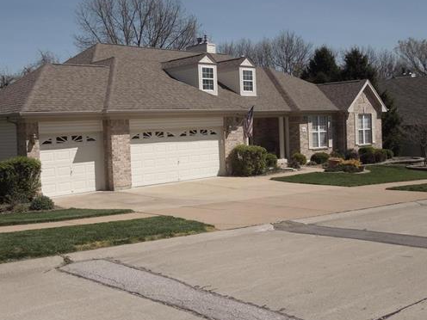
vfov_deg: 35.9
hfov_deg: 46.5
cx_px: 165
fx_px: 493
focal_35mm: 40
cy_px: 140
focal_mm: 5.6
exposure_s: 1/500
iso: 100
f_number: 7.2
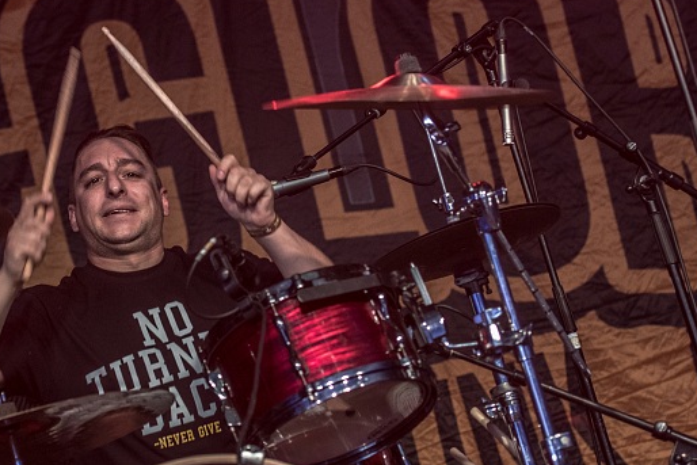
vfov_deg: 9.3
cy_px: 264
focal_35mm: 147
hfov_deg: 13.9
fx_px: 2847
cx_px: 216
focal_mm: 70
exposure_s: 1/100
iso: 1250
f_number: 2.8
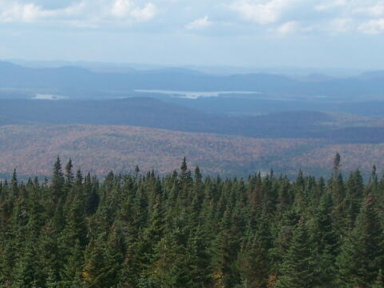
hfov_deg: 17.9
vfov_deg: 13.6
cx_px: 63
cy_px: 94
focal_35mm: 109
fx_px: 1209
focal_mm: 8.5
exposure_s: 1/1000
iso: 80
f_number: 3
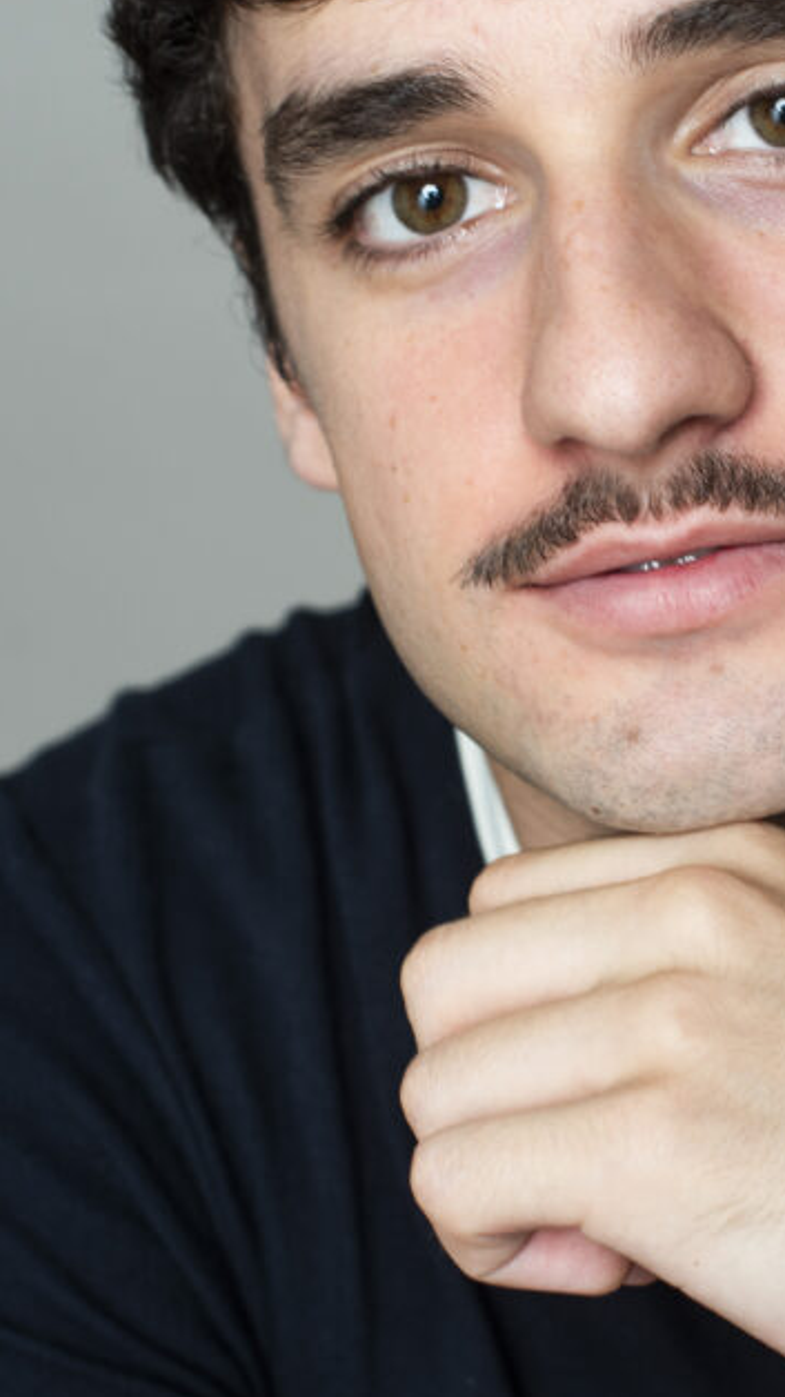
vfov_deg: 22.2
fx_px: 3554
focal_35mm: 96
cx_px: 692
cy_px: 661
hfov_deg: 12.5
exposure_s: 1/125
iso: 125
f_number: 5.6
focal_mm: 50
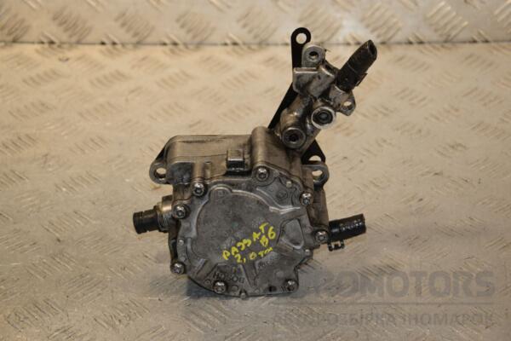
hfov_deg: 20.6
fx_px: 1405
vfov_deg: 13.8
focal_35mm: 99
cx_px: 256
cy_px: 170
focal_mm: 66
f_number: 6.3
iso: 800
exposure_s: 1/200
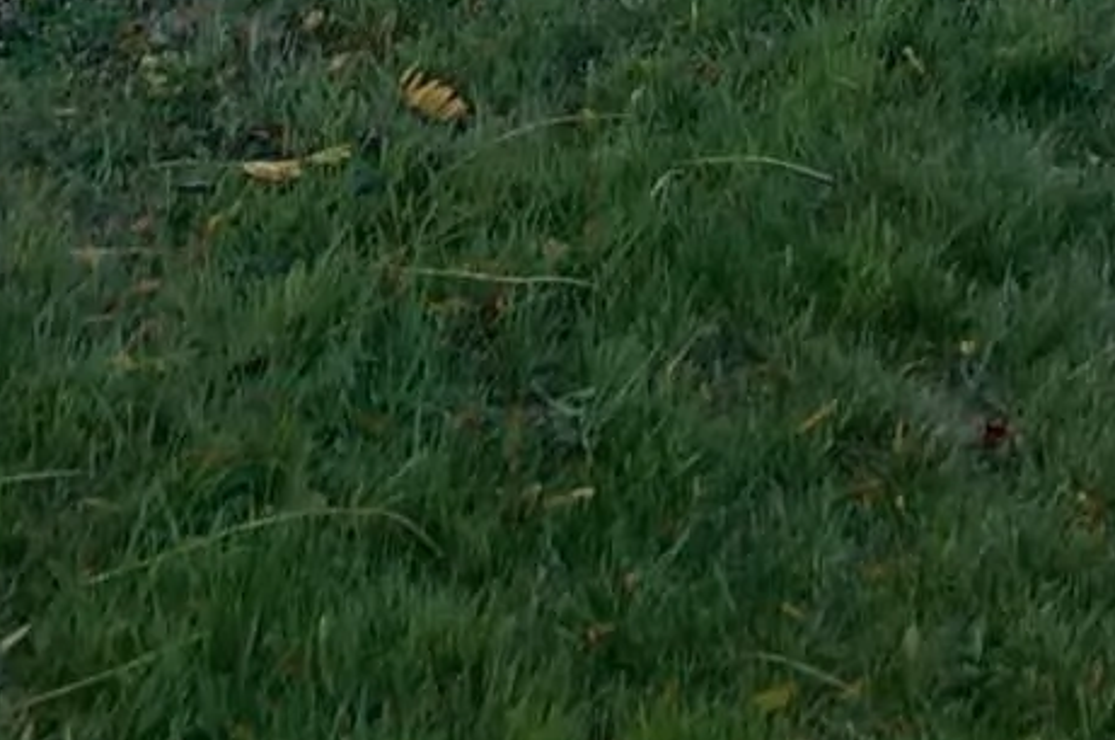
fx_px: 3093
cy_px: -1505
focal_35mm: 100
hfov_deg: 19.2
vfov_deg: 10.0
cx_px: 1347
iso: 400
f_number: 8
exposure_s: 1/400
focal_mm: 10
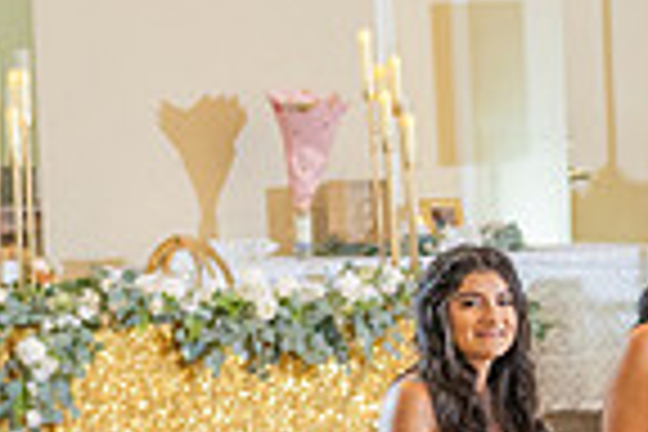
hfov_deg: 9.1
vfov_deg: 6.1
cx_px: 878
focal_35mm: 221
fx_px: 3978
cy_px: 709
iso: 800
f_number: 4
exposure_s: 1/125
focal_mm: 55
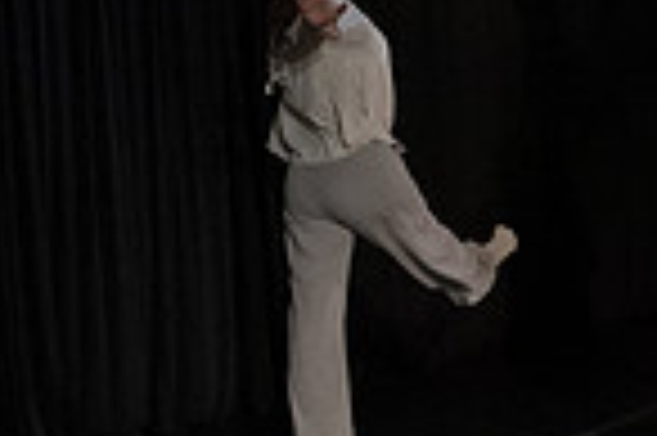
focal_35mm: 119
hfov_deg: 16.5
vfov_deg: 11.5
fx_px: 2169
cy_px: 207
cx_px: 795
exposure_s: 1/500
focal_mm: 28
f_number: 5
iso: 6400
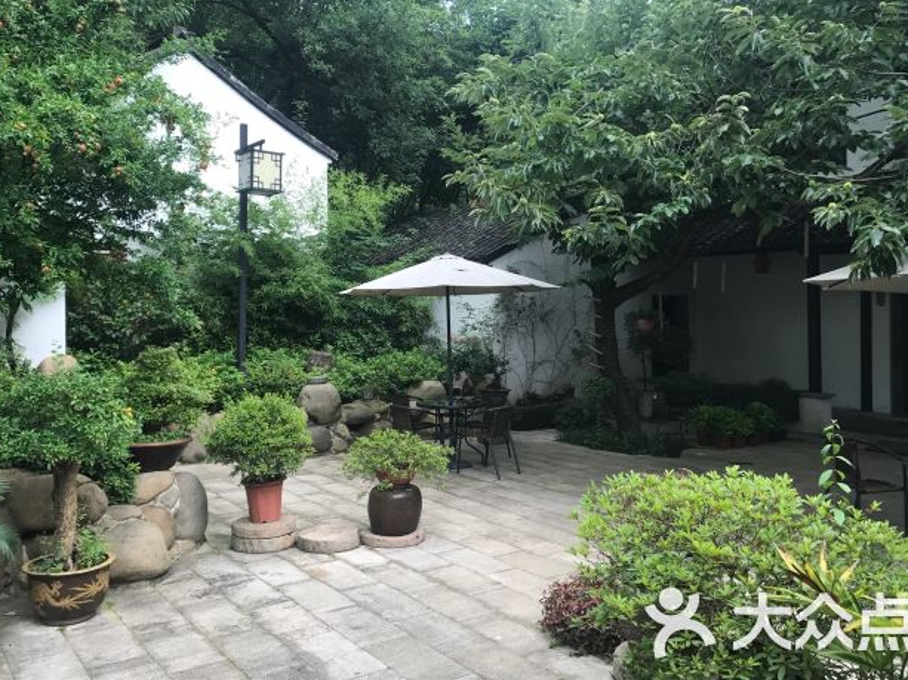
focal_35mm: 32
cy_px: 310
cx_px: 498
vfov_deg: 44.1
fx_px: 839
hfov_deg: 56.7
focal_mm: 3.99
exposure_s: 1/429
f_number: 1.8
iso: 20
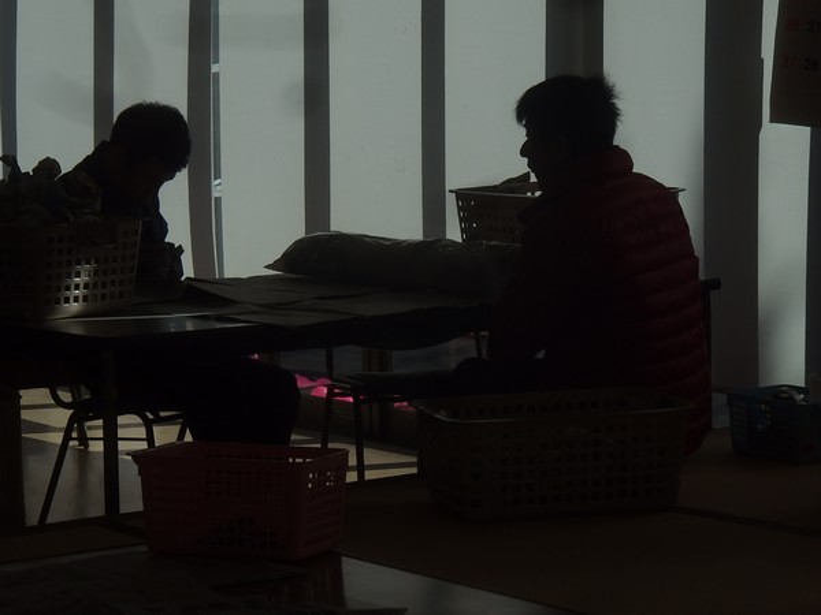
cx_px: 410
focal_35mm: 130
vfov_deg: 11.4
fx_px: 3083
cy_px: 308
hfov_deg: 15.2
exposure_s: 1/800
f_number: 6.3
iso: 100
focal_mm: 23.5
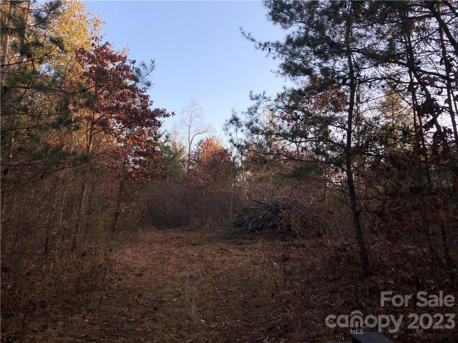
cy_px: 172
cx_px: 229
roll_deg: -1.7
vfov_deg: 49.7
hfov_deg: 63.4
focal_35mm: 28
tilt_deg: +8.4
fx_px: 370
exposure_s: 1/827
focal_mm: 3.99
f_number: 1.8
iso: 20
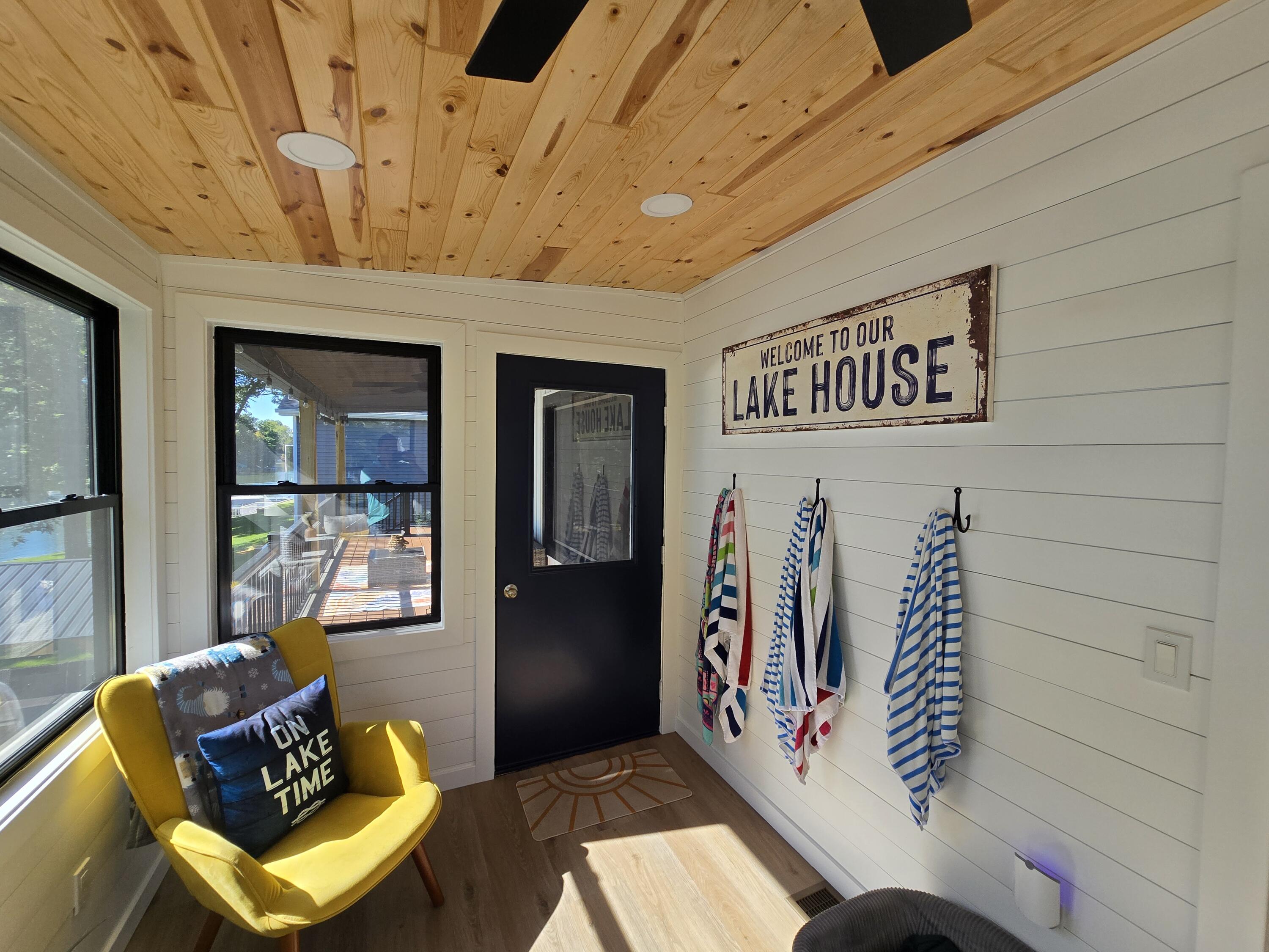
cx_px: 634
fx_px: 477
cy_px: 476
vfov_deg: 89.9
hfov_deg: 106.2
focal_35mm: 13
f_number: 2.2
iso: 50
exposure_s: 1/351
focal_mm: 2.2
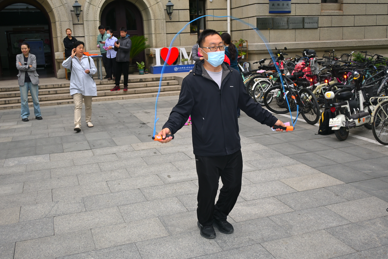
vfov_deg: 35.5
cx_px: 194
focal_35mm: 38
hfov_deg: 51.3
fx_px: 404
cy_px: 130
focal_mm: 25
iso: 200
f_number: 4.5
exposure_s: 1/200
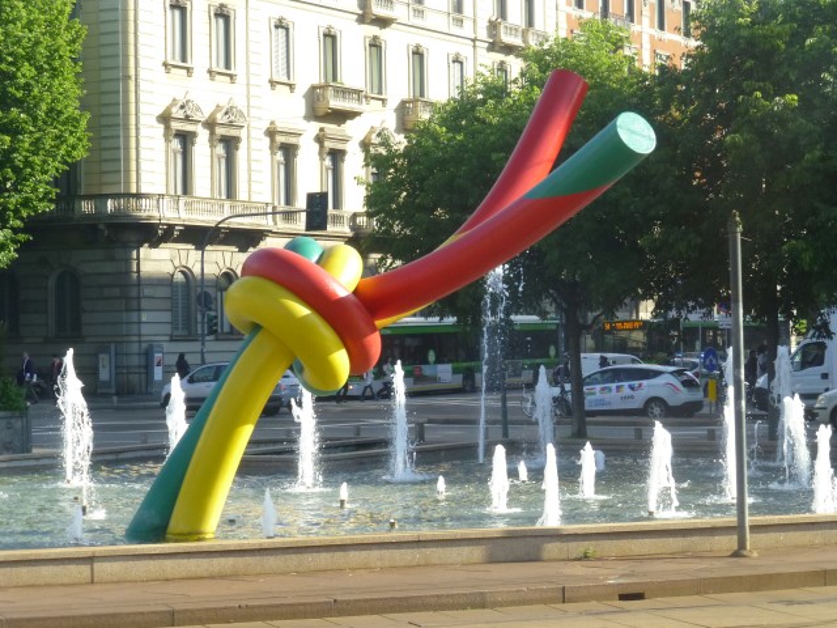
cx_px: 418
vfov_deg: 15.4
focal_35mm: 96
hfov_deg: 20.4
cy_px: 314
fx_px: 2321
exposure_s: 1/250
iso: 320
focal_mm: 17.1
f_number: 5.3
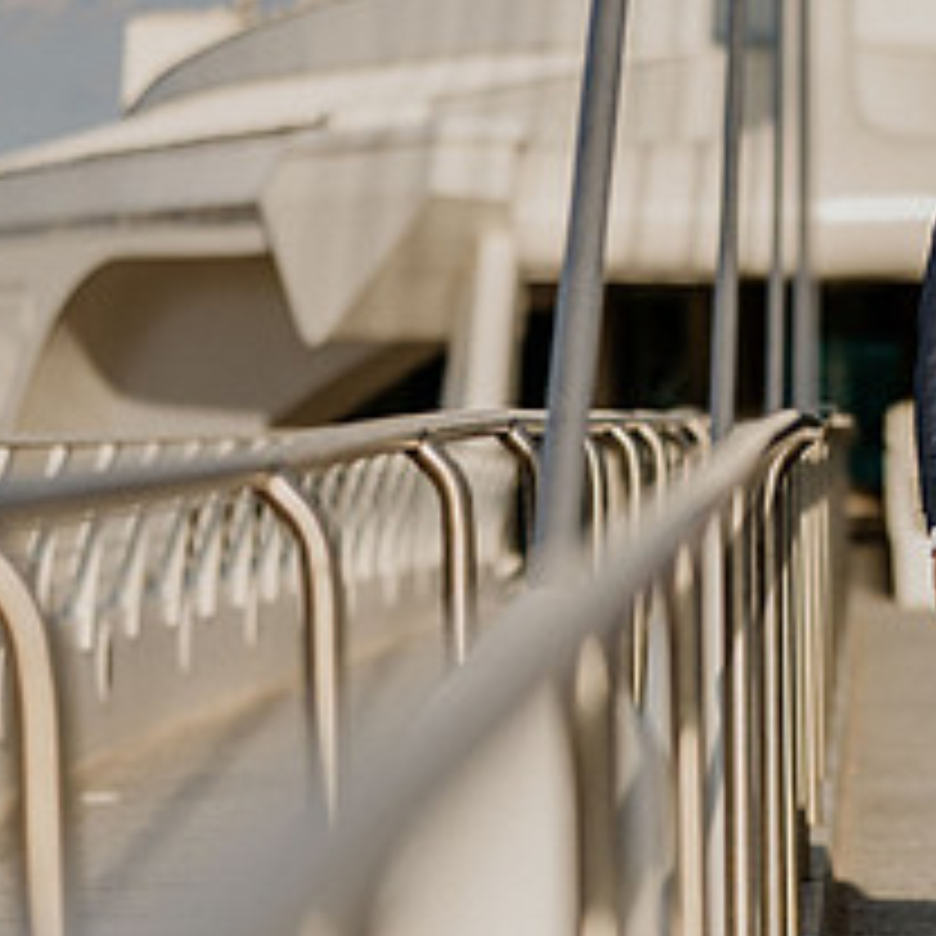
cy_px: 418
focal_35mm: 205
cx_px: 1058
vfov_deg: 8.5
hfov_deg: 8.5
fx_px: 6271
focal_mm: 85
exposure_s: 1/8000
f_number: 1.8
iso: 160
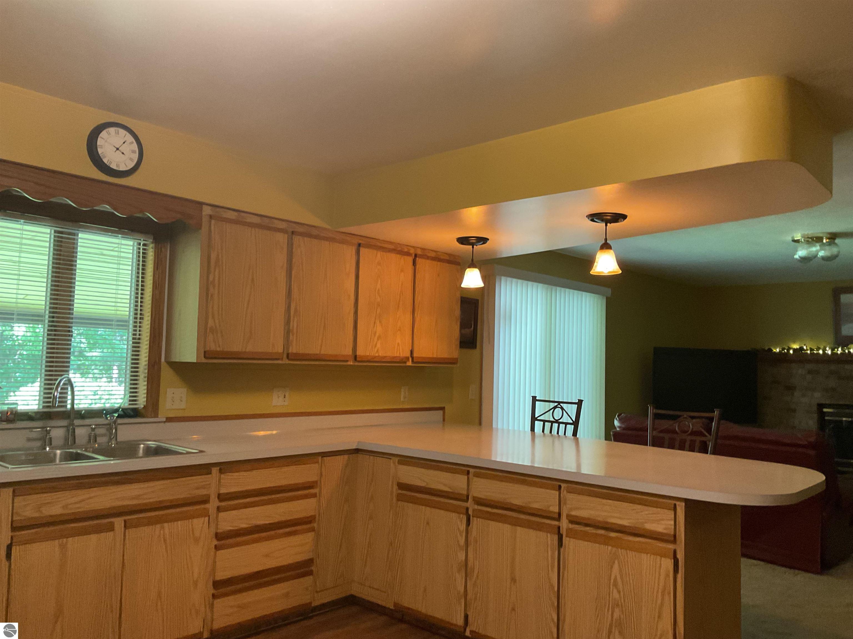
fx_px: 715
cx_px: 426
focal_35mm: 29
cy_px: 320
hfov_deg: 61.7
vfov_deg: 48.2
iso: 250
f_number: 1.8
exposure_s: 1/60
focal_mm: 3
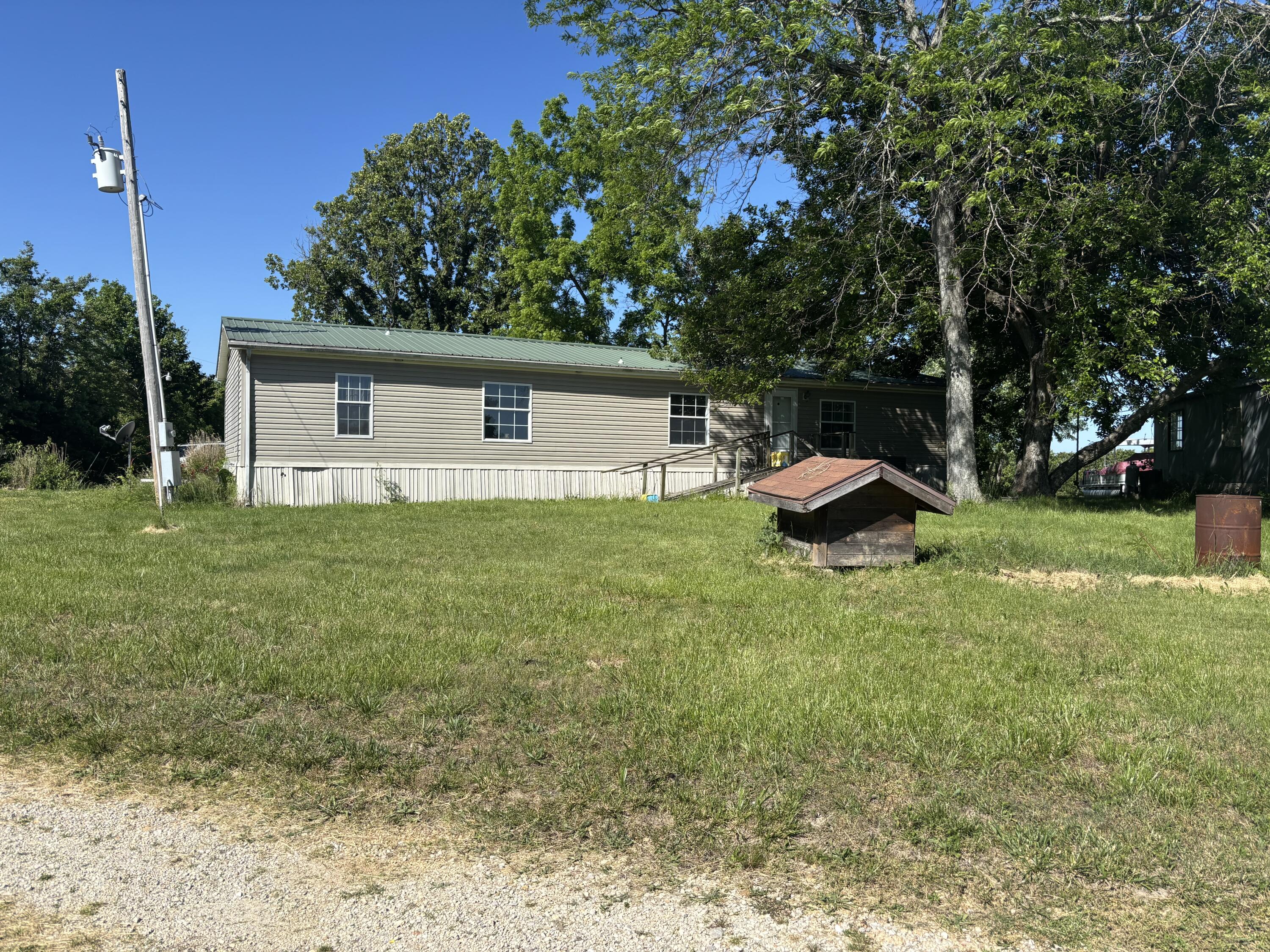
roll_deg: -0.9
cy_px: 476
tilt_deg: -0.6
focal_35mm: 26
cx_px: 635
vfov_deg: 53.1
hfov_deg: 67.3
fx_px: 954
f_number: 1.6
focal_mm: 5.96
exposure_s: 1/2710
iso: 50
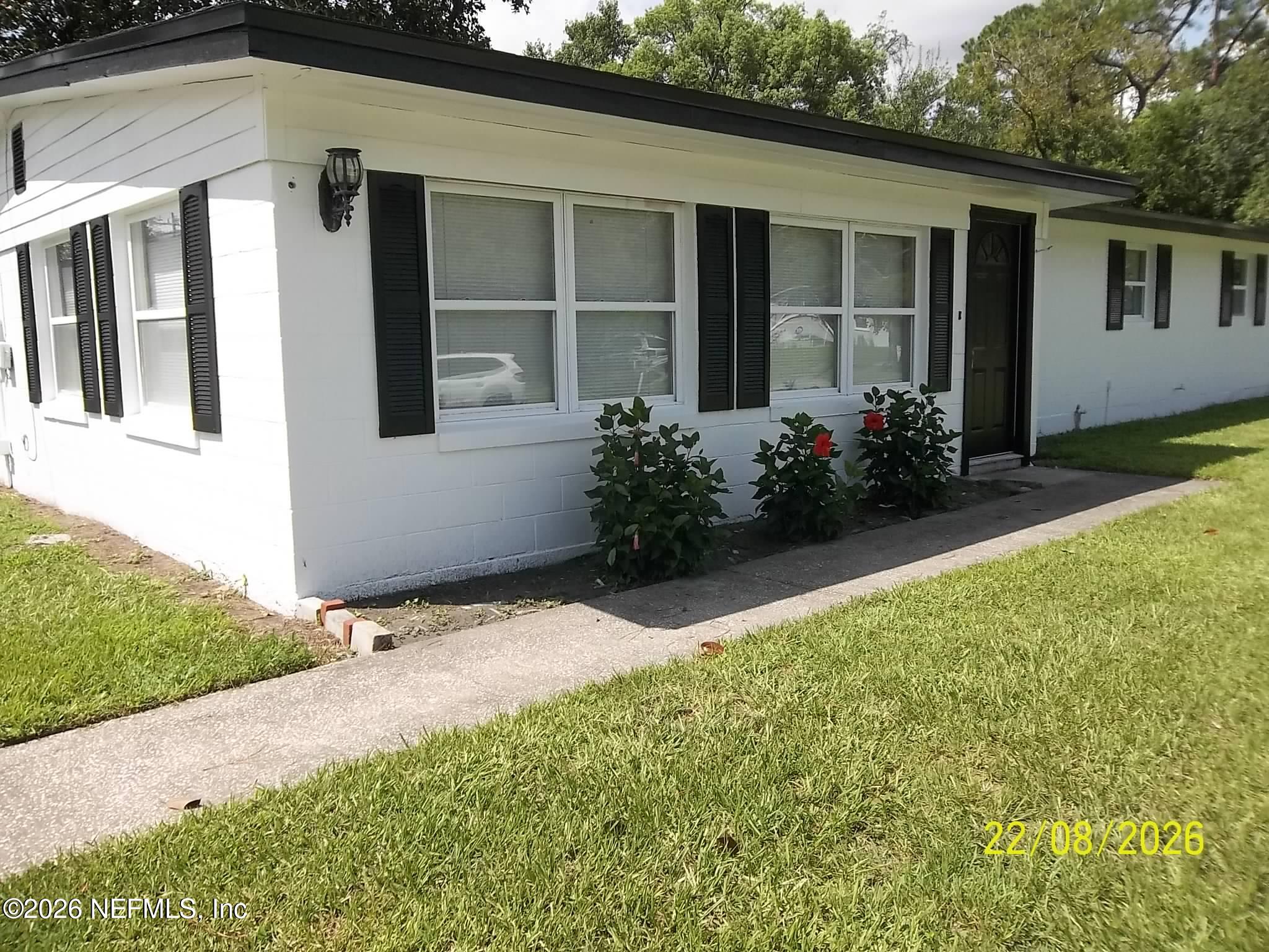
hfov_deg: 65.3
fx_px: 990
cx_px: 634
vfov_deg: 51.4
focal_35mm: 27
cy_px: 476
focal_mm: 4.9
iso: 80
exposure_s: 1/160
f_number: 8.9
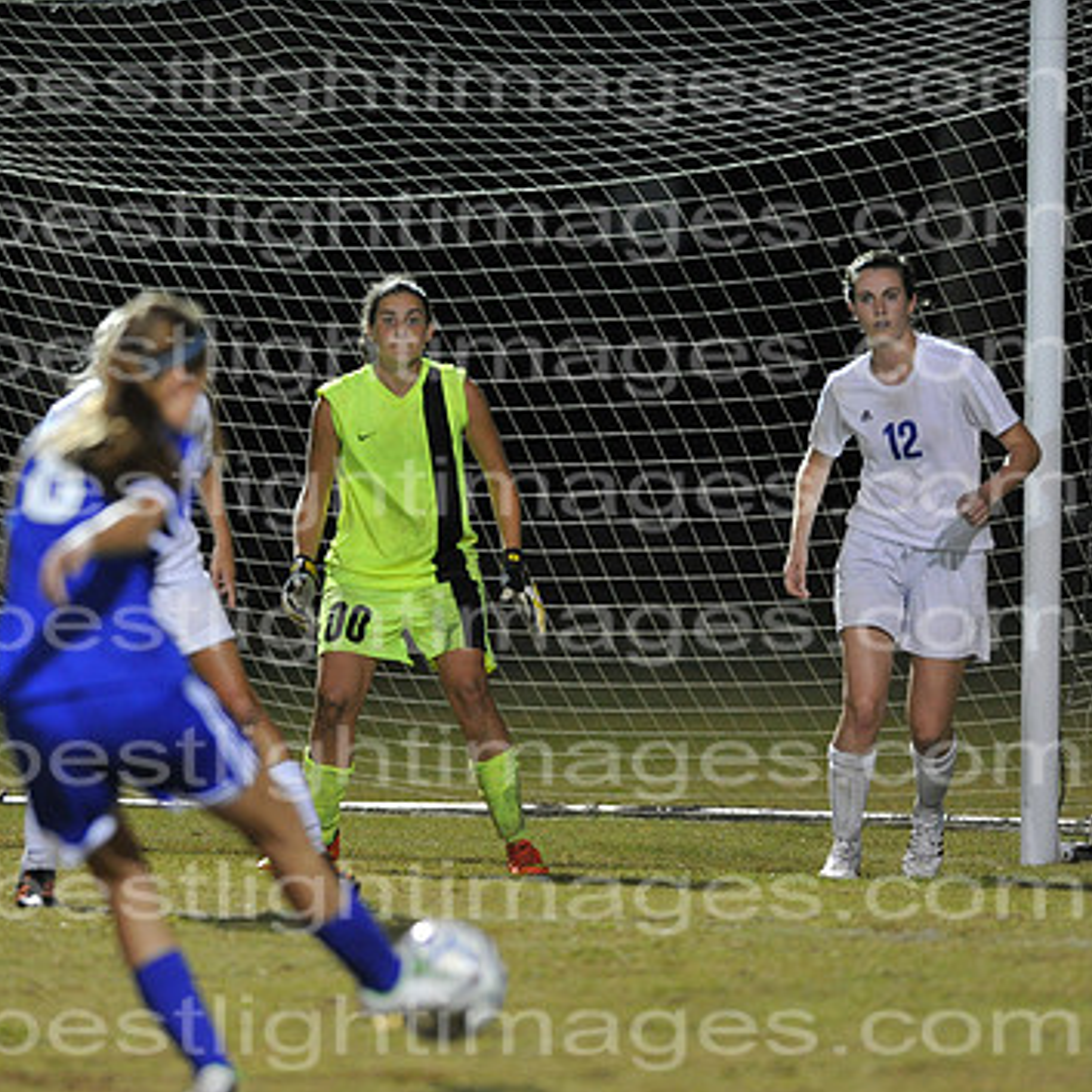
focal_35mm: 418
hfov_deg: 4.2
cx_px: 386
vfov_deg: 4.2
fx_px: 14919
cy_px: 561
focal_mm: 300
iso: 4000
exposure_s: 1/400
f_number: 3.5
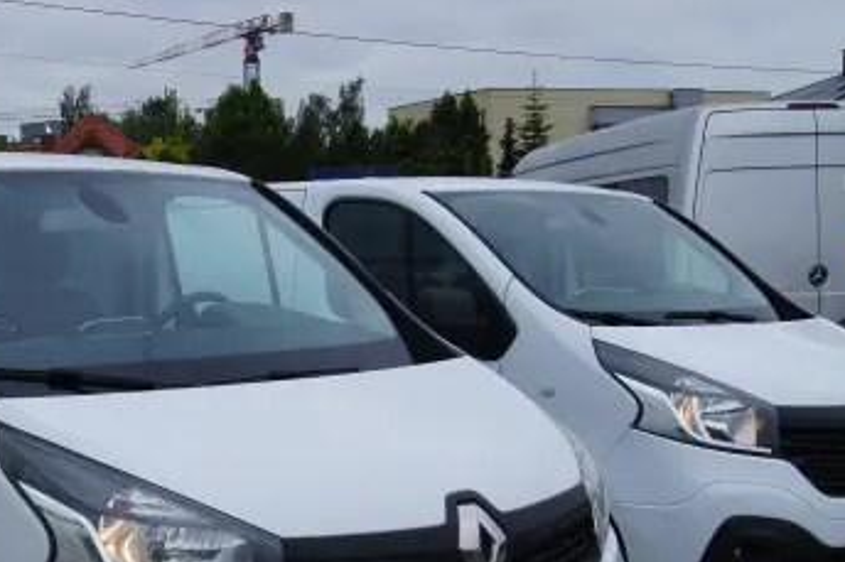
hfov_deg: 29.6
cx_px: 201
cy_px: 501
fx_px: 1572
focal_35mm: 67
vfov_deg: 19.9
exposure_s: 1/100
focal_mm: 24
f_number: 13
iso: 100
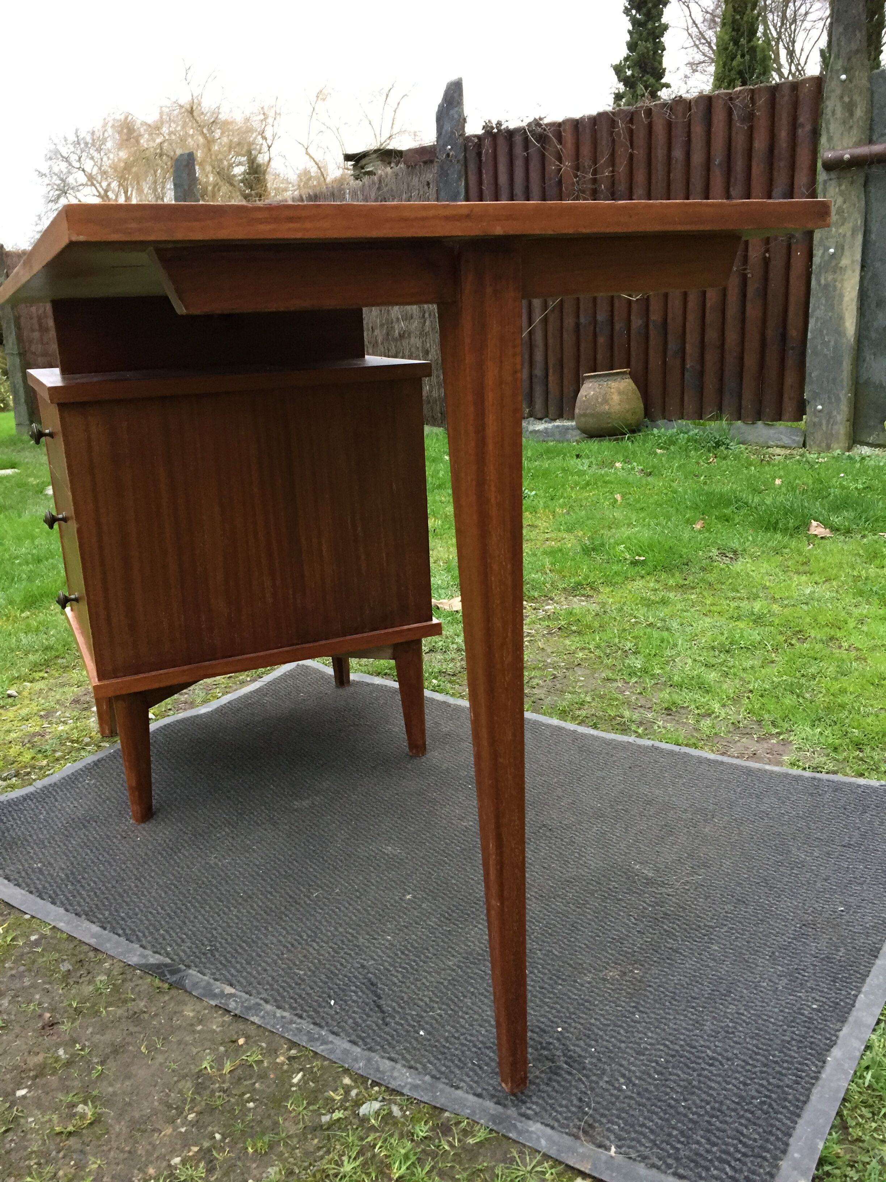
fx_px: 990
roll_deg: +2.8
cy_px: 591
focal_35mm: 29
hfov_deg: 48.2
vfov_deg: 61.7
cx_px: 443
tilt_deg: -15.0
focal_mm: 4.15
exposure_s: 1/33
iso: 200
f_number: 2.2
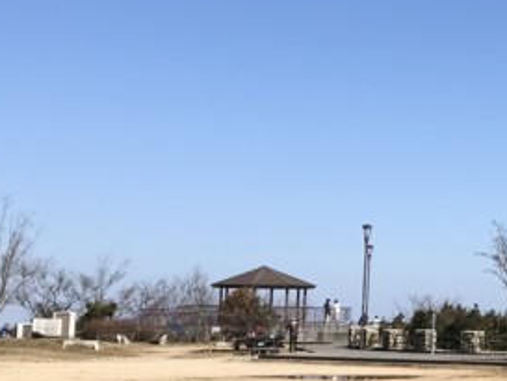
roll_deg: -1.2
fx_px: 1539
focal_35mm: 105
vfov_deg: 14.1
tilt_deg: +7.8
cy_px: 152
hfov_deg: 17.8
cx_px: 600
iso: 20
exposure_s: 1/3195
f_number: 1.8
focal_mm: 3.99
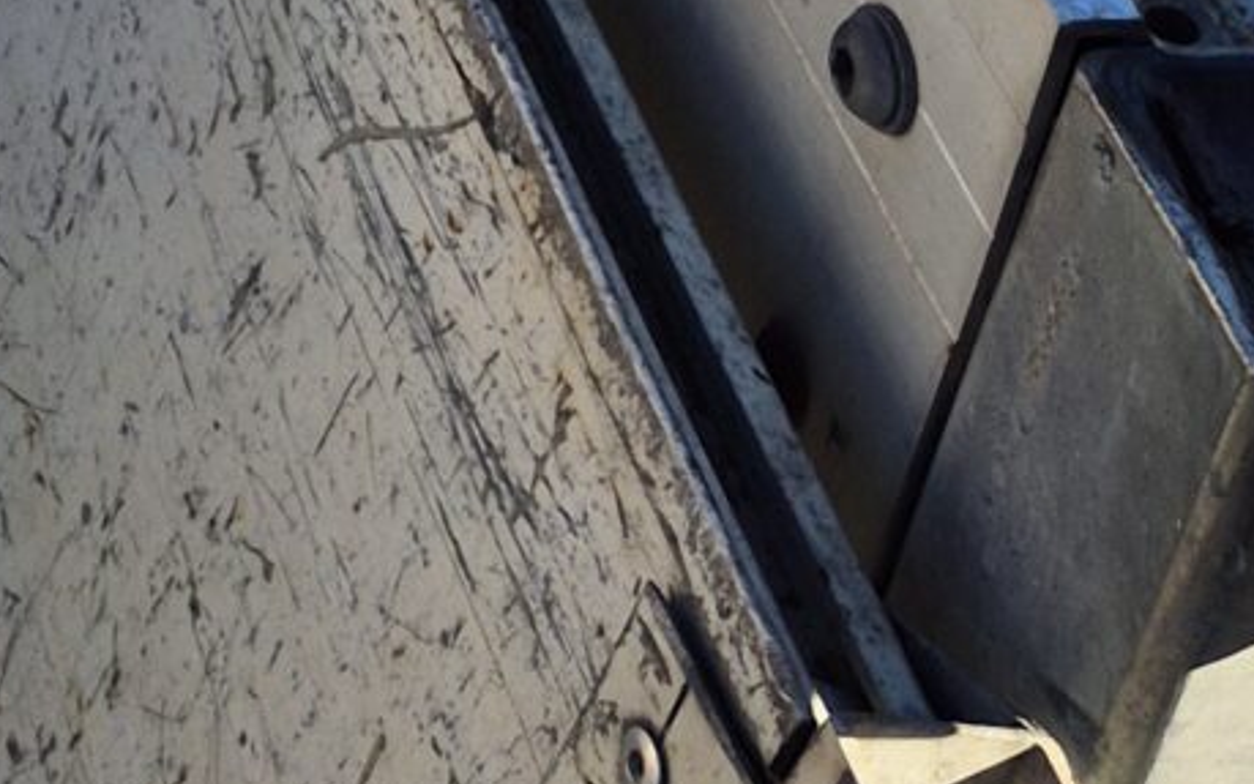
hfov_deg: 13.9
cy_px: -1426
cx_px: -910
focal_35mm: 136
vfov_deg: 8.4
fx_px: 4648
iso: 25
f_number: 1.8
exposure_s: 1/1124
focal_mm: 5.4
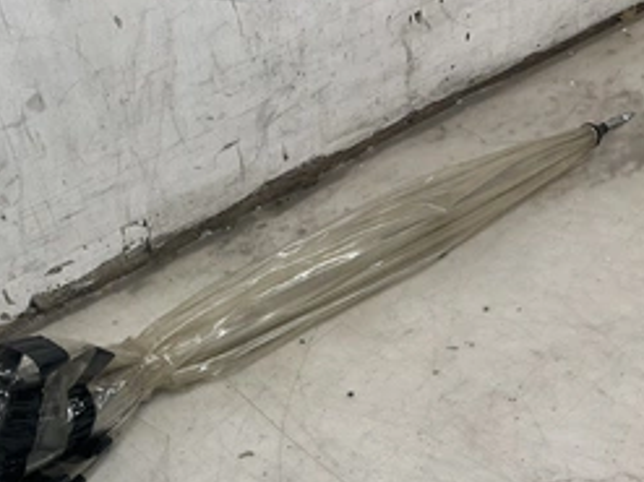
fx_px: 874
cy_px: 373
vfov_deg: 30.2
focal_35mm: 47
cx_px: 172
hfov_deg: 39.5
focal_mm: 3
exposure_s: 1/120
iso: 32
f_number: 1.8
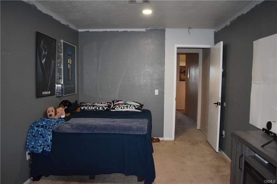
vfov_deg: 47.9
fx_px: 208
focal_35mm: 27
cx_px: 138
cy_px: 92
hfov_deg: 67.4
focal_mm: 18
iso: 1250
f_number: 3.5
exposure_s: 1/125
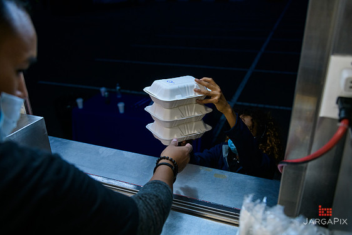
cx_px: 181
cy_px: 117
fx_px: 293
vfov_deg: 43.6
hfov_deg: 61.9
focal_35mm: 30
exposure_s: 1/400
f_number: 3.2
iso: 1600
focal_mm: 29
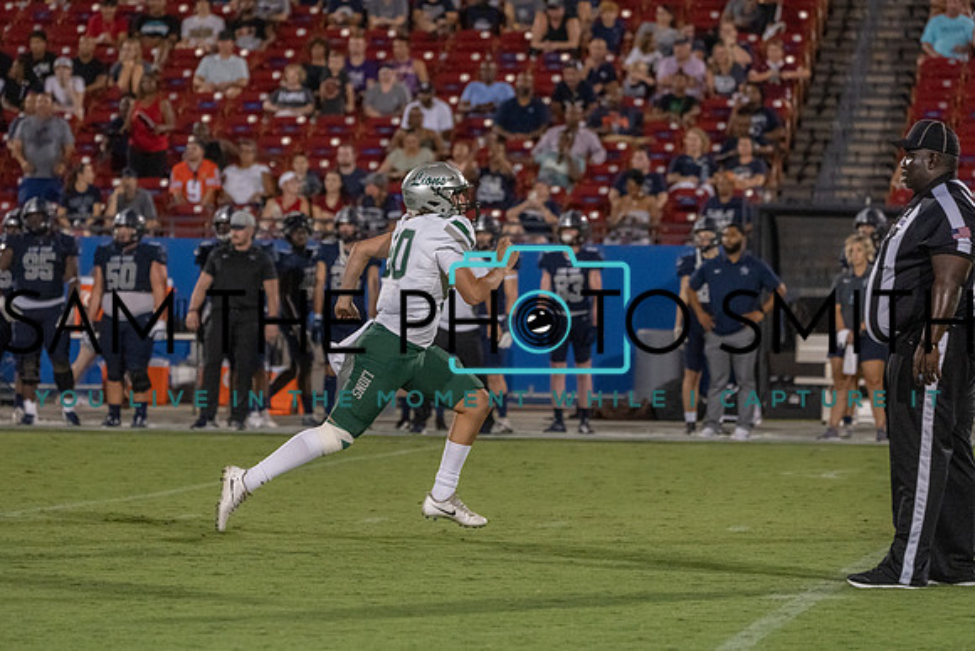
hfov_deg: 8.3
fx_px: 6679
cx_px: 488
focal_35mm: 247
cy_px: 326
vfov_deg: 5.6
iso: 8000
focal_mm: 235
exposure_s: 1/1000
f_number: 5.6
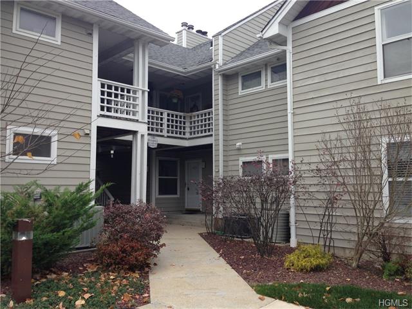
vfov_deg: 42.9
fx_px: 393
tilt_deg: +3.2
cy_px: 154
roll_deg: -1.7
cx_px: 206
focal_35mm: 33
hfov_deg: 55.4
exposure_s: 1/161
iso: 50
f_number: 2.4
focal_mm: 4.12
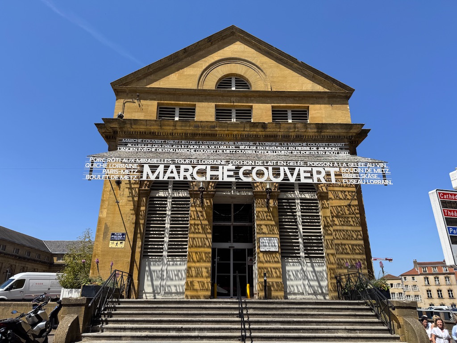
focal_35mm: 24
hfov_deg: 71.6
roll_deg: -0.4
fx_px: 317
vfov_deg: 56.8
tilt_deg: +22.0
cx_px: 228
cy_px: 172
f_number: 1.78
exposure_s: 1/4608
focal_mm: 6.76
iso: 80
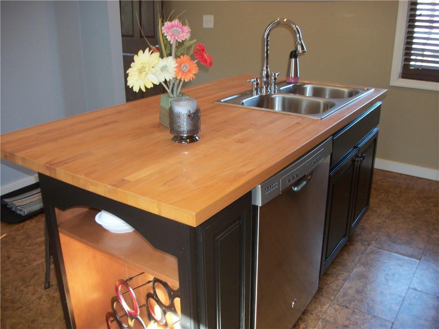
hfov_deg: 56.8
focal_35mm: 32
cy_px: 164
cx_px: 220
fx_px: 406
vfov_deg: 44.2
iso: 160
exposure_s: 1/30
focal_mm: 5.7
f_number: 2.9
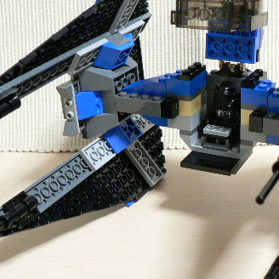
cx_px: 187
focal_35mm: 62
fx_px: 565
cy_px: 146
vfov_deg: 27.7
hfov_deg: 27.5
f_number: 2.8
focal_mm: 6
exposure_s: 1/10
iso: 200
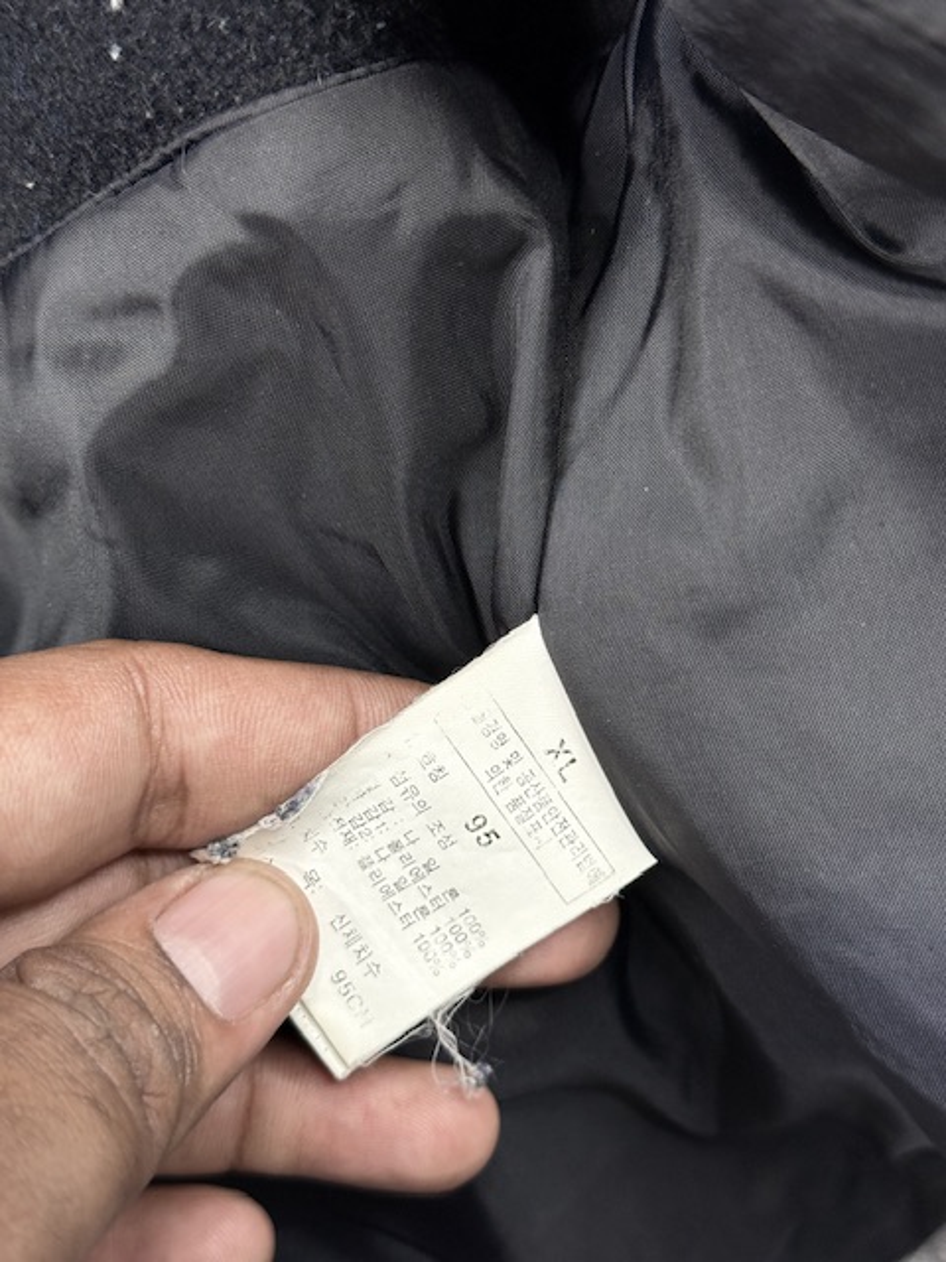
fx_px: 1749
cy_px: 631
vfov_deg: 39.7
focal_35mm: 48
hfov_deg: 30.3
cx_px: 473
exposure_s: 1/100
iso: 125
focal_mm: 6.76
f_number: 1.78
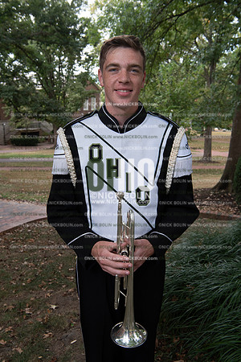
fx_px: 402
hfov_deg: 33.4
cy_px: 181
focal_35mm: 40
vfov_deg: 48.5
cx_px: 120
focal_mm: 40
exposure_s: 1/100
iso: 500
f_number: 8
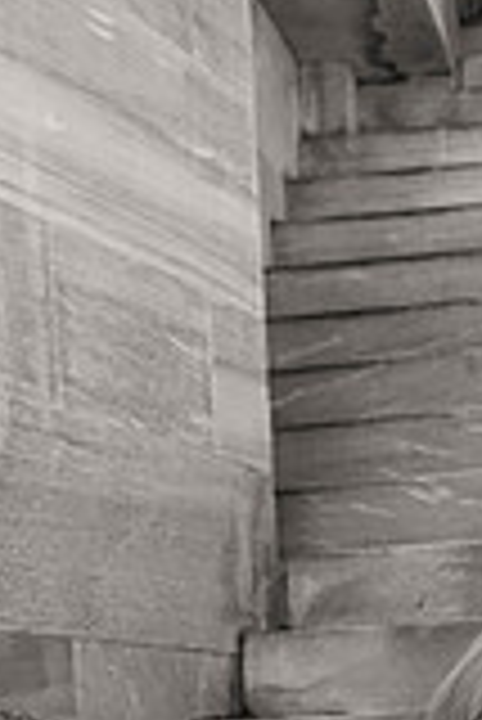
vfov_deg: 18.0
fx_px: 2144
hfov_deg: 12.5
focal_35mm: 107
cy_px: 909
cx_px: 568
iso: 400
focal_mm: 38
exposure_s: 1/800
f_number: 4
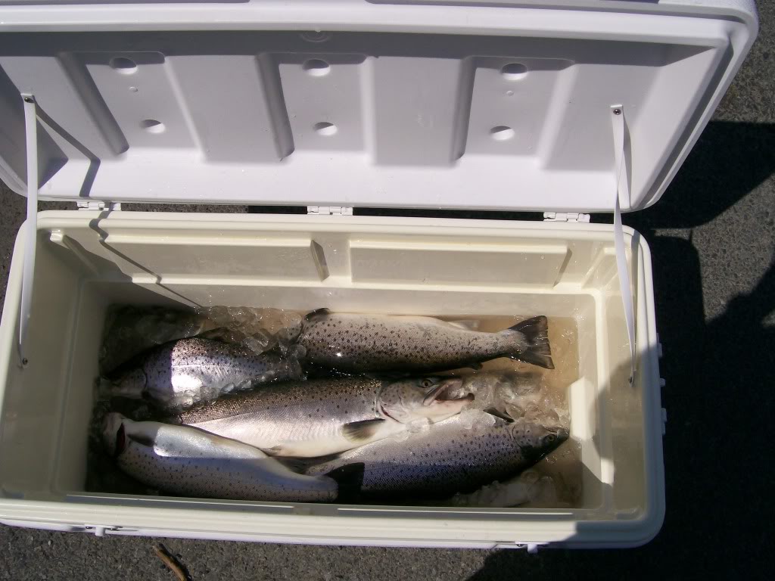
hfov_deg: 51.4
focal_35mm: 36
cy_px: 290
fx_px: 806
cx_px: 388
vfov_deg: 39.7
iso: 80
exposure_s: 1/1401
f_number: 4.8
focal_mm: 6
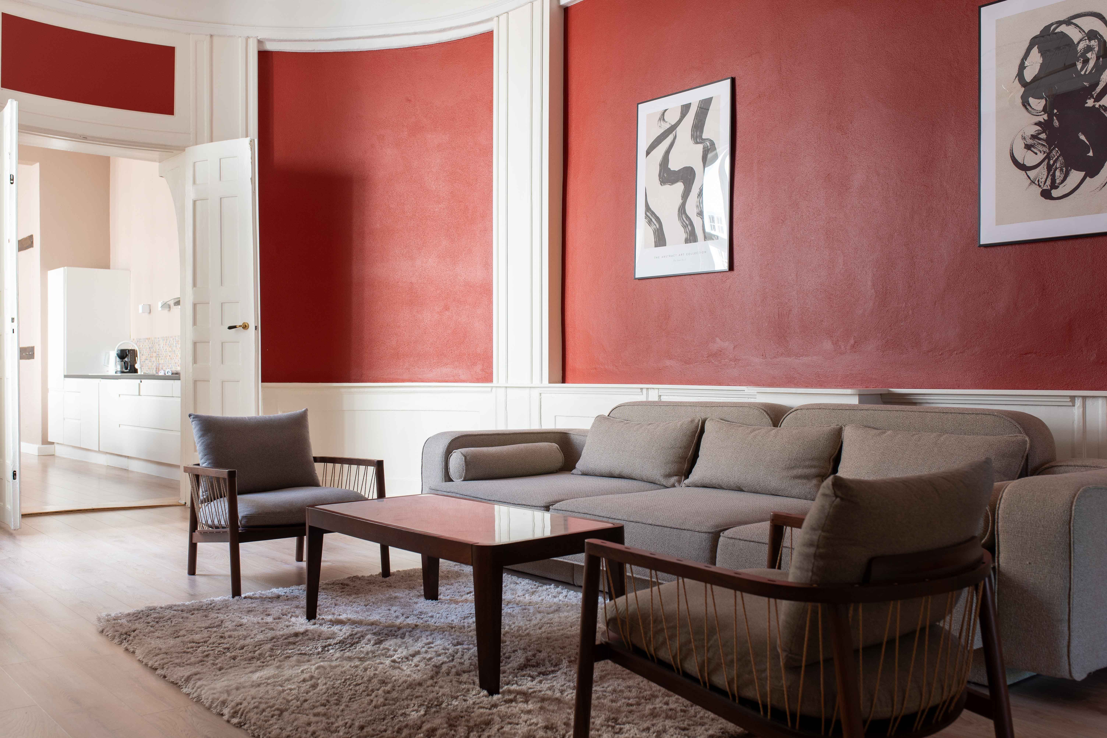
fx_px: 1076
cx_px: 554
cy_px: 369
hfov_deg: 54.4
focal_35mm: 35
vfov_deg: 37.9
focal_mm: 35
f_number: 8
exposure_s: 1/8
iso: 200
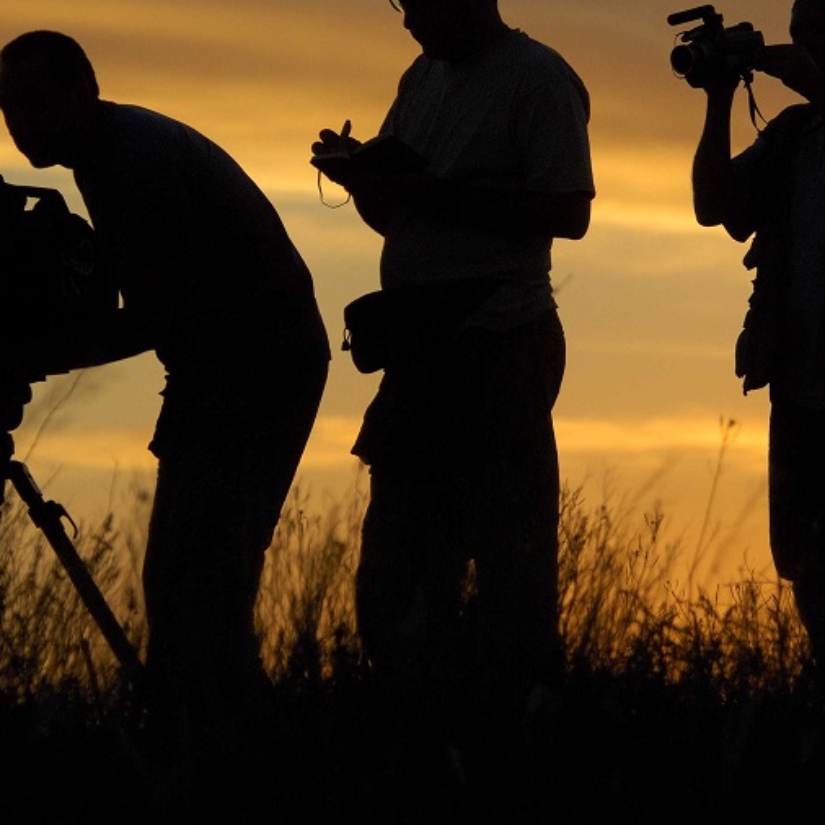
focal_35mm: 350
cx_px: 470
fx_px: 9437
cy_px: 198
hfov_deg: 5.0
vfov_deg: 5.0
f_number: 5
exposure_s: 1/500
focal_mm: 116
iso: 320
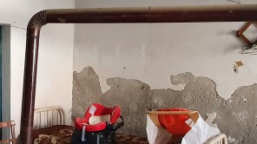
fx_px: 334
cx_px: -14
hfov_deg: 36.7
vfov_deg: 24.1
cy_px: 106
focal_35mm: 49
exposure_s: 1/50
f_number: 2.2
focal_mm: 1.8
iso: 400
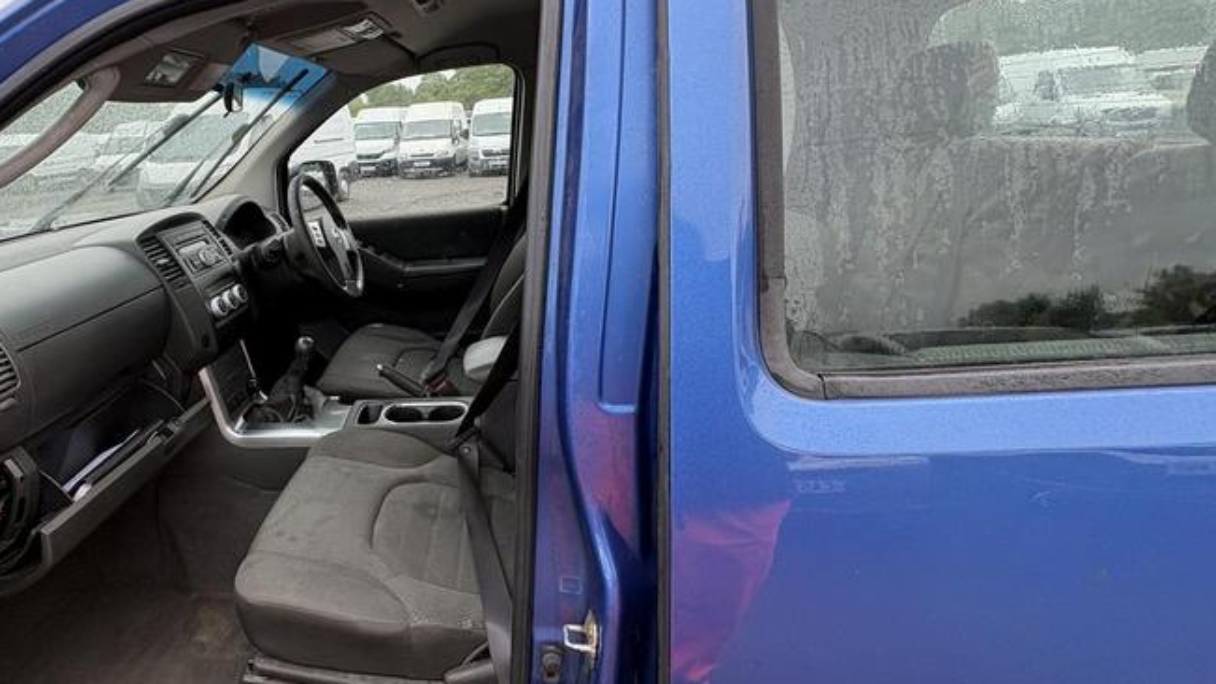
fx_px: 677
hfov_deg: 81.2
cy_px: 310
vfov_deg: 53.5
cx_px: 413
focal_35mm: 21
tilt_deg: -8.6
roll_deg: +3.6
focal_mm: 2.22
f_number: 2.2
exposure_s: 1/152
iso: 50
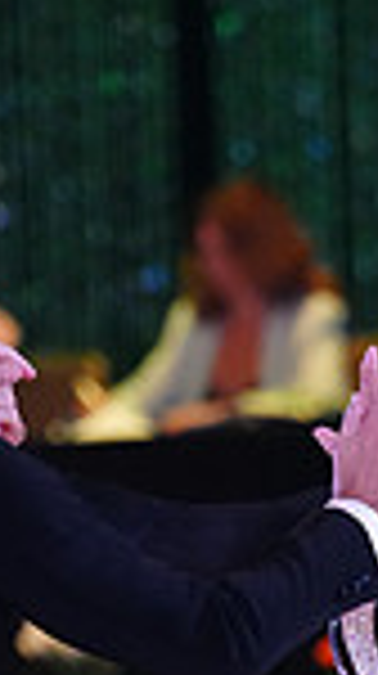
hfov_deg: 2.1
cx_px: 196
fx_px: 10245
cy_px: 932
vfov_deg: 3.8
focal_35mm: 573
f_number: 2.8
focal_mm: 141
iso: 5000
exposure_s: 1/500
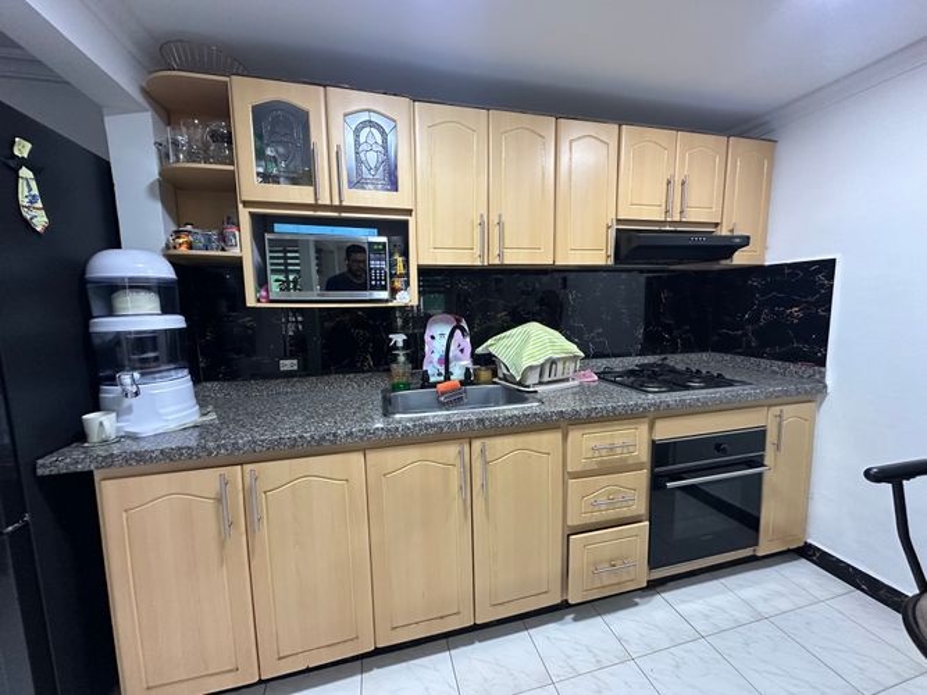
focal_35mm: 14
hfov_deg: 102.1
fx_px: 375
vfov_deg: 85.7
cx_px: 464
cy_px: 348
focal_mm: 2.22
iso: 400
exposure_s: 1/60
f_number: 2.2
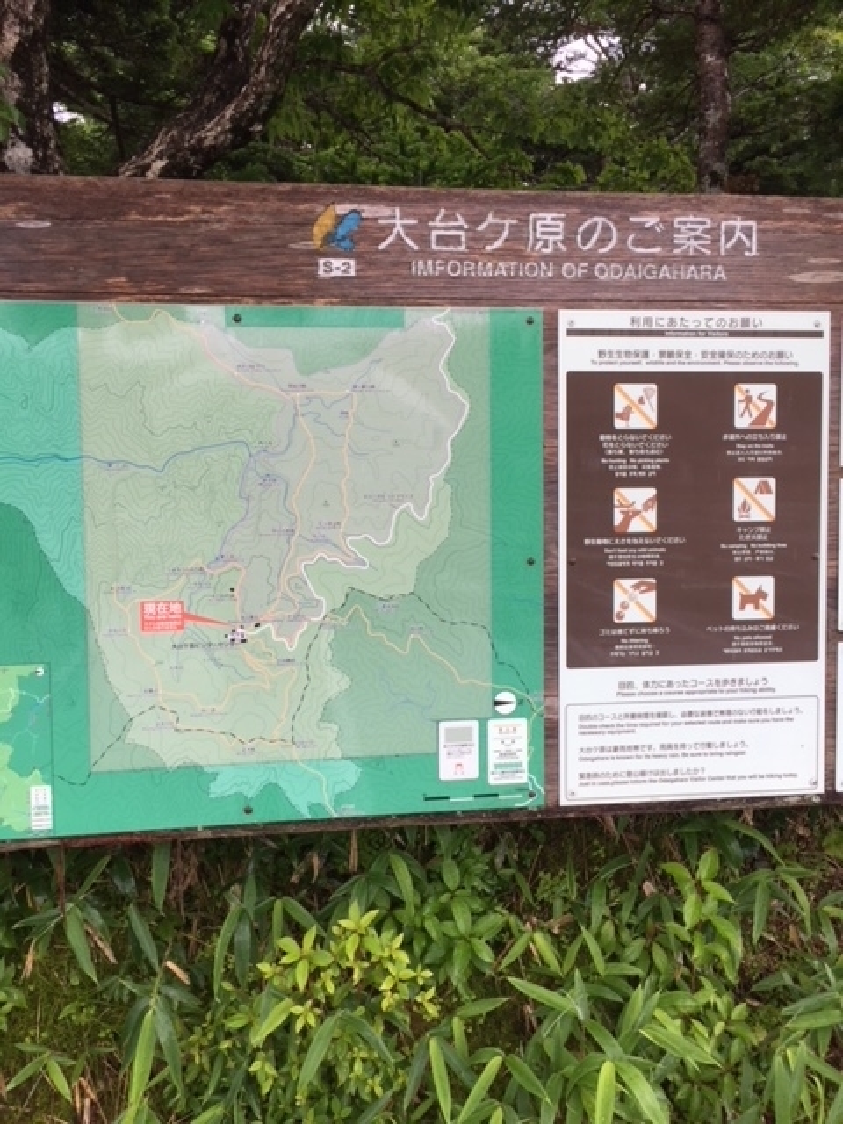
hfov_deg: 48.2
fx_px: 942
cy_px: 562
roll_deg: +1.2
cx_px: 422
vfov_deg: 61.7
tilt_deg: -0.5
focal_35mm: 29
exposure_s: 1/299
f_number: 2.2
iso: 32
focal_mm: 4.15
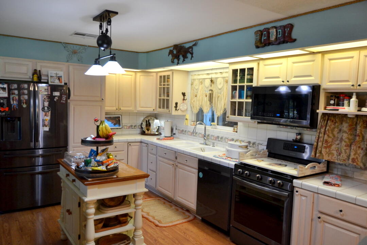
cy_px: 122
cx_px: 184
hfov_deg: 67.4
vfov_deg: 47.9
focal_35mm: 27
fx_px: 275
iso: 400
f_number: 4
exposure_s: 1/60
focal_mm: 18
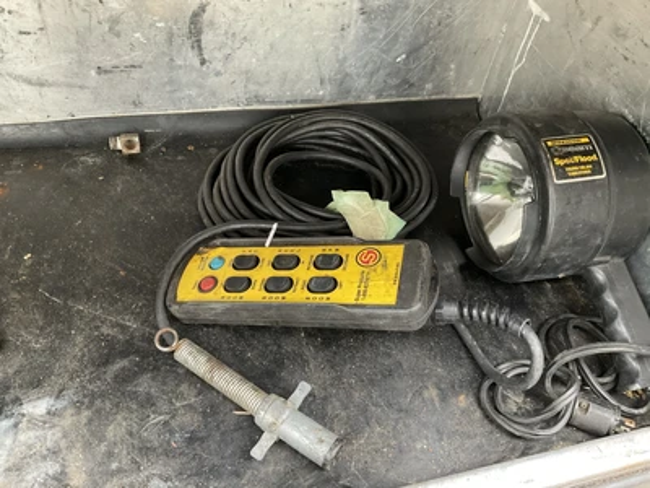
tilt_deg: -48.4
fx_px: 545
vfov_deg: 48.2
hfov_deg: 61.7
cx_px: 325
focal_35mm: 29
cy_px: 244
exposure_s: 1/60
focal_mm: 3
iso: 100
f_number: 1.8
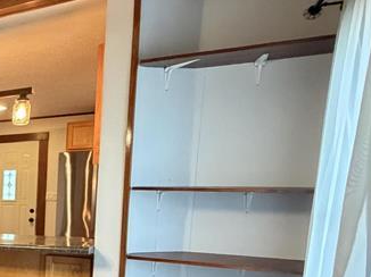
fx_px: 471
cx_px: -182
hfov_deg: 28.4
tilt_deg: -5.3
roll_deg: -0.3
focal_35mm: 44
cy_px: 235
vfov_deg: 31.7
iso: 640
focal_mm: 2.22
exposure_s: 1/60
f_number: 2.2
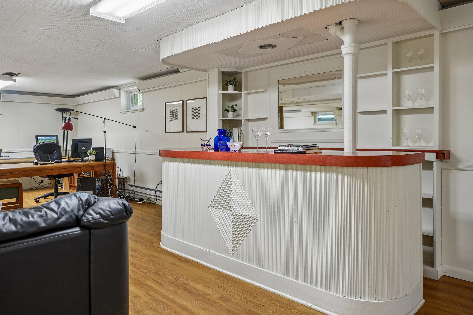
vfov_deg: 54.7
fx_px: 305
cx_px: 236
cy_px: 158
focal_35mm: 23
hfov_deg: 75.6
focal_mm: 23.2
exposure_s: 1/10
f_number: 8
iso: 400
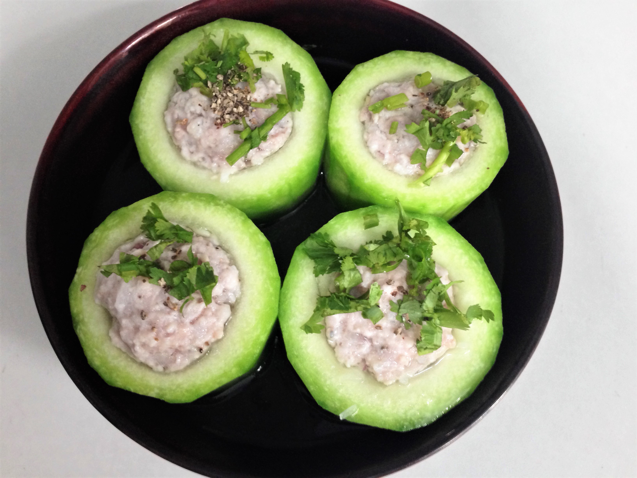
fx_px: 607
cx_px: 318
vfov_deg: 42.9
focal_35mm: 33
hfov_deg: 55.4
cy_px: 239
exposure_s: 1/20
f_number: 2.4
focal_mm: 4.12
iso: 200
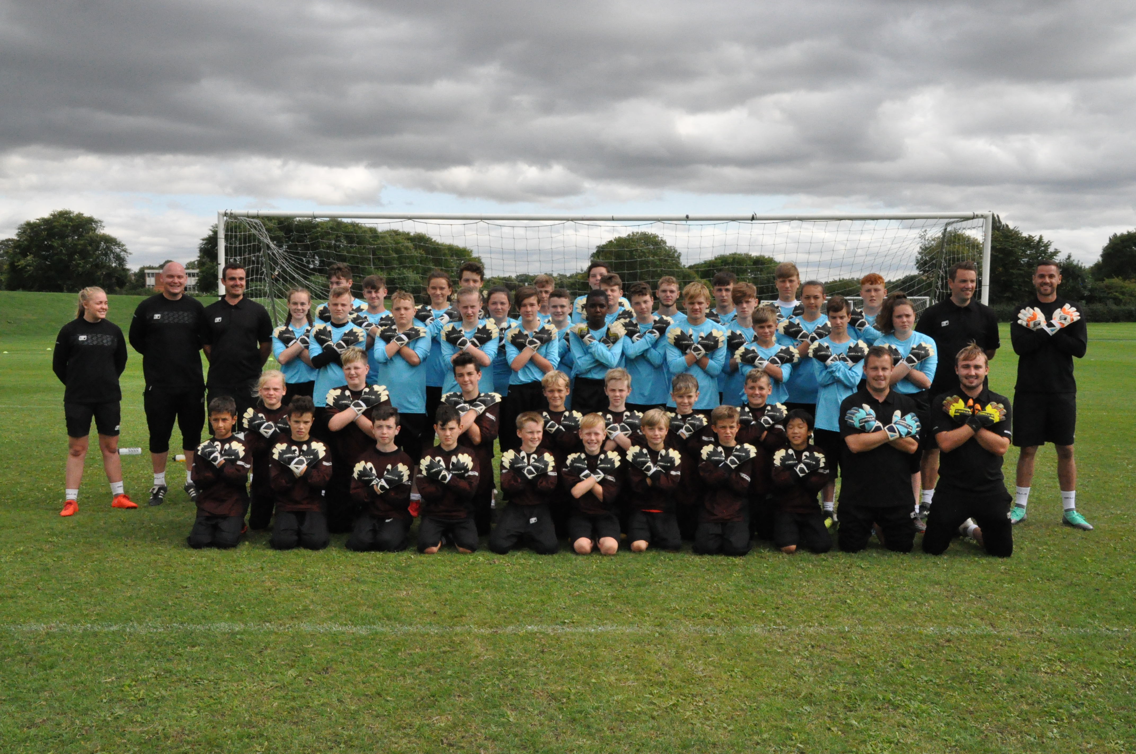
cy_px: 377
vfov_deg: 38.3
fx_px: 1087
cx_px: 568
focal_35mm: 34
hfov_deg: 55.2
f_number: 16
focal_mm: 23
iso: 3200
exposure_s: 1/1000
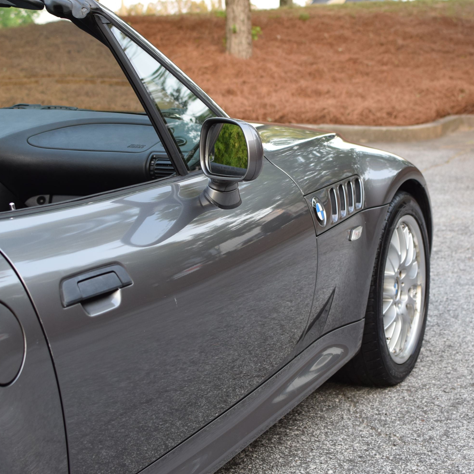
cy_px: 235
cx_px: 237
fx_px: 1048
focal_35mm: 68
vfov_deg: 25.5
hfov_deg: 25.5
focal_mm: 35
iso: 400
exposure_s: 1/80
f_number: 4.5
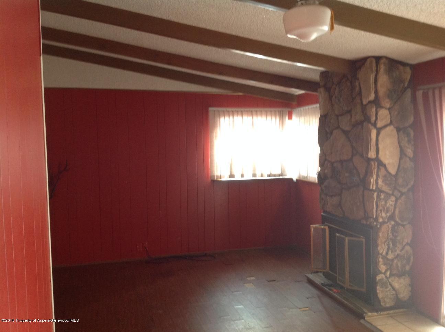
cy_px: 166
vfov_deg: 40.6
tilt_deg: -3.8
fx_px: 449
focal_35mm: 35
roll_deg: +0.6
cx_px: 222
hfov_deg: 52.7
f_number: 2.4
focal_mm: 4.28
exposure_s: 1/15
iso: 200
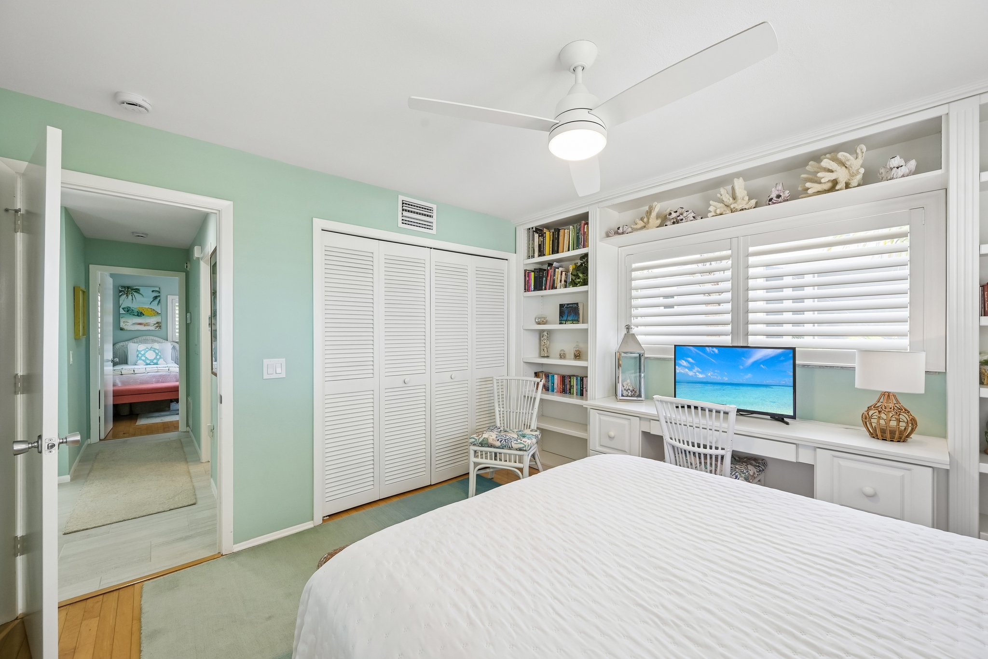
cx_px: 494
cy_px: 330
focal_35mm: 14
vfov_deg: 81.2
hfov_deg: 104.3
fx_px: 384
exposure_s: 1/50
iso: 400
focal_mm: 14
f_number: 8
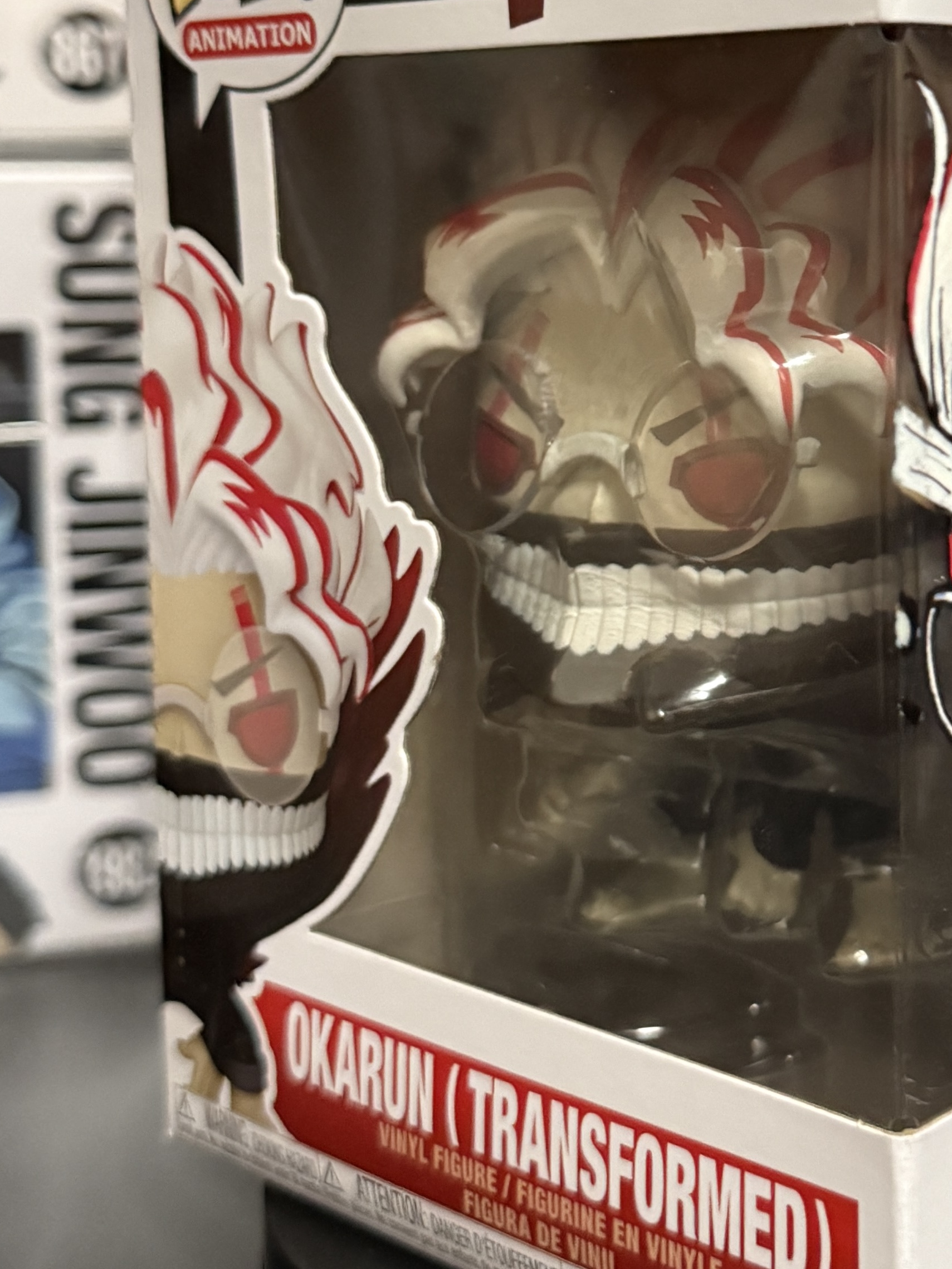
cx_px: 758
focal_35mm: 44
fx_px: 1614
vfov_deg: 42.8
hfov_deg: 32.0
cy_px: 544
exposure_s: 1/40
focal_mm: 6.76
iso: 800
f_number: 1.78
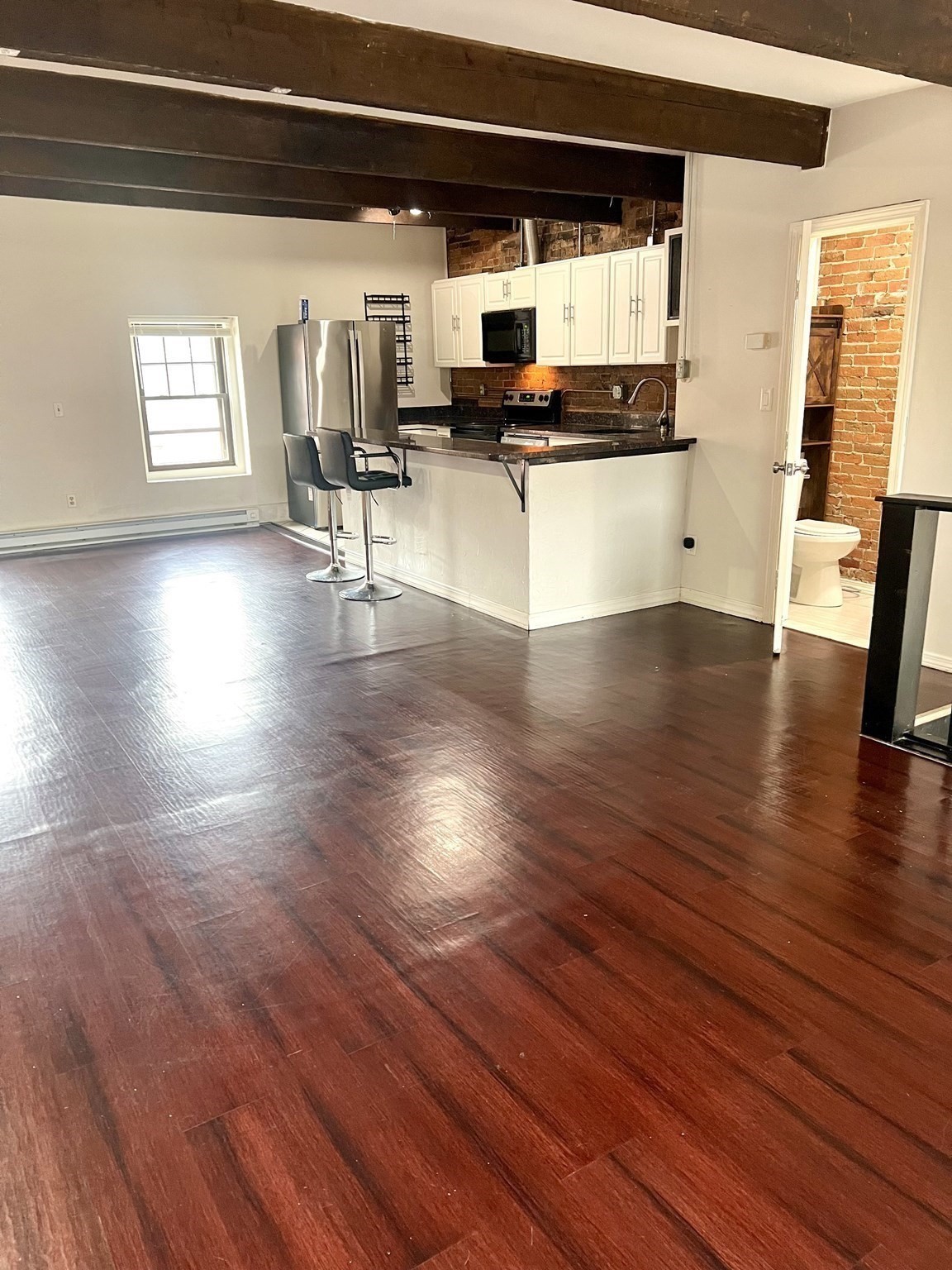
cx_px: 476
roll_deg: +3.0
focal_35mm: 26
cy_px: 635
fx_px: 953
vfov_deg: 67.3
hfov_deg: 53.1
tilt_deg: -16.0
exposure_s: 1/60
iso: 320
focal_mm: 5.7
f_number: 1.5
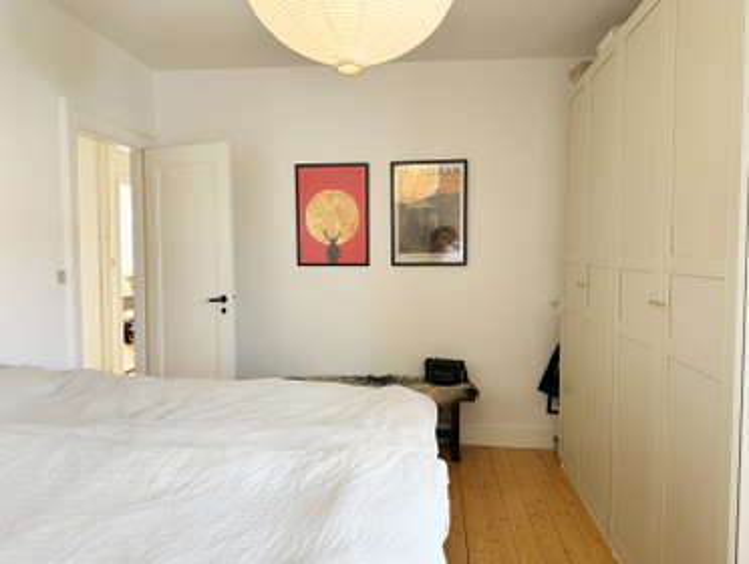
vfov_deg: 56.9
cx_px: 374
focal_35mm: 24
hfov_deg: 71.5
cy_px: 282
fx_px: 520
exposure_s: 1/100
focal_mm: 6.86
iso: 125
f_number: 1.78
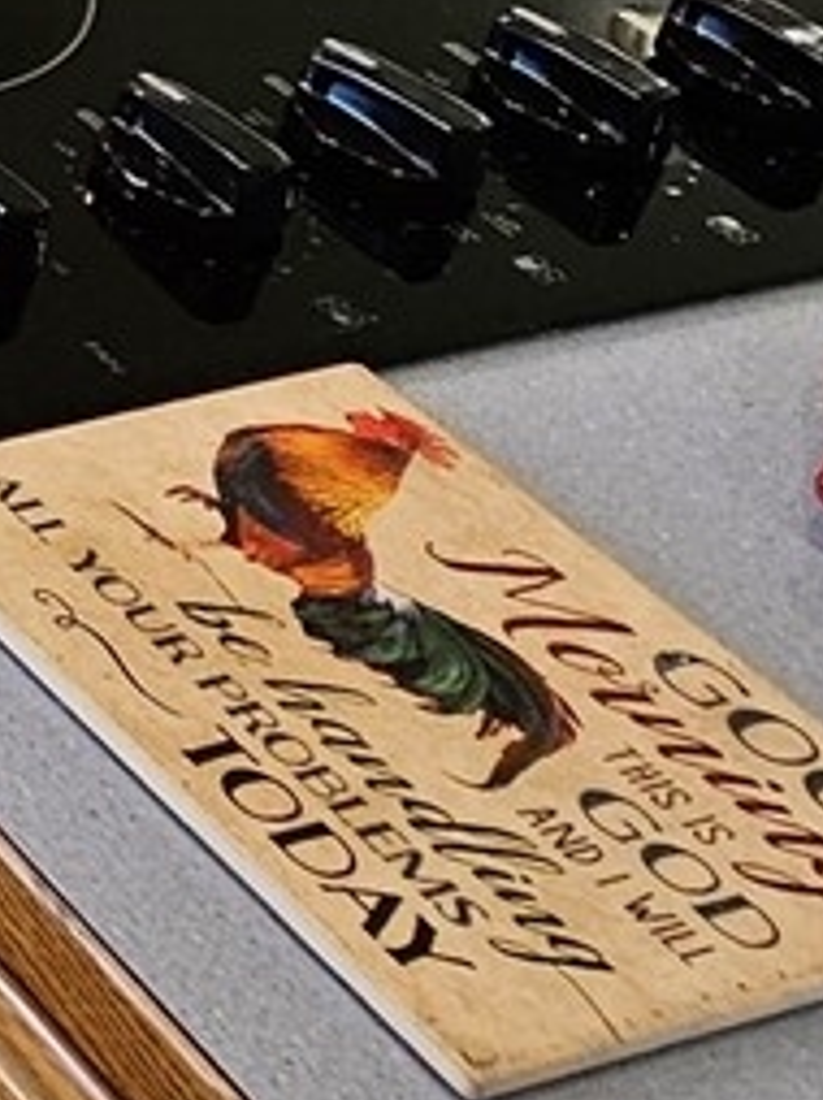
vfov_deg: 17.9
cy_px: -996
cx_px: -1915
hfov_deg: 10.1
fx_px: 2604
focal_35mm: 82
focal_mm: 2.2
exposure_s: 1/60
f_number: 2.2
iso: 160
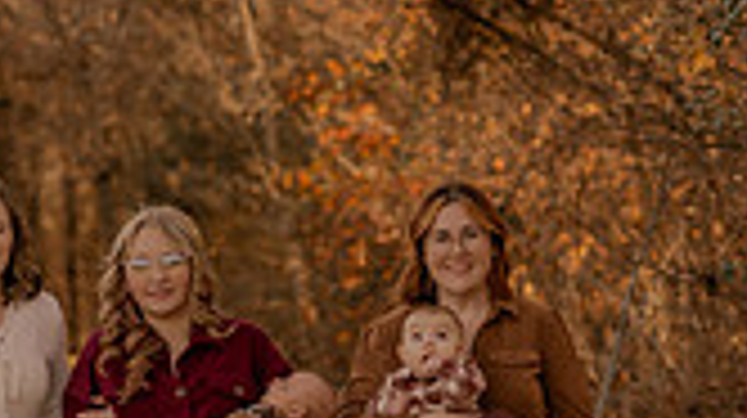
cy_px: 380
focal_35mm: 312
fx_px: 6174
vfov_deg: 3.9
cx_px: 162
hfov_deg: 6.9
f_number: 2.8
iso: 200
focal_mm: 85
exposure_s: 1/320
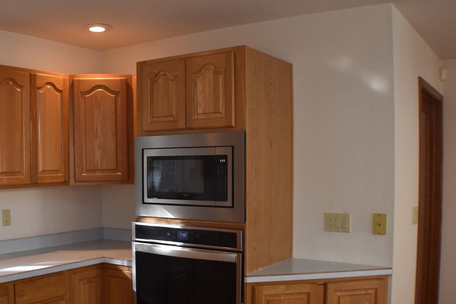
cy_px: 199
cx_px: 173
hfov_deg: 36.9
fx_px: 680
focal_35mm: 54
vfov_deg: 25.1
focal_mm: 25
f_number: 4.5
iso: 400
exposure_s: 1/80
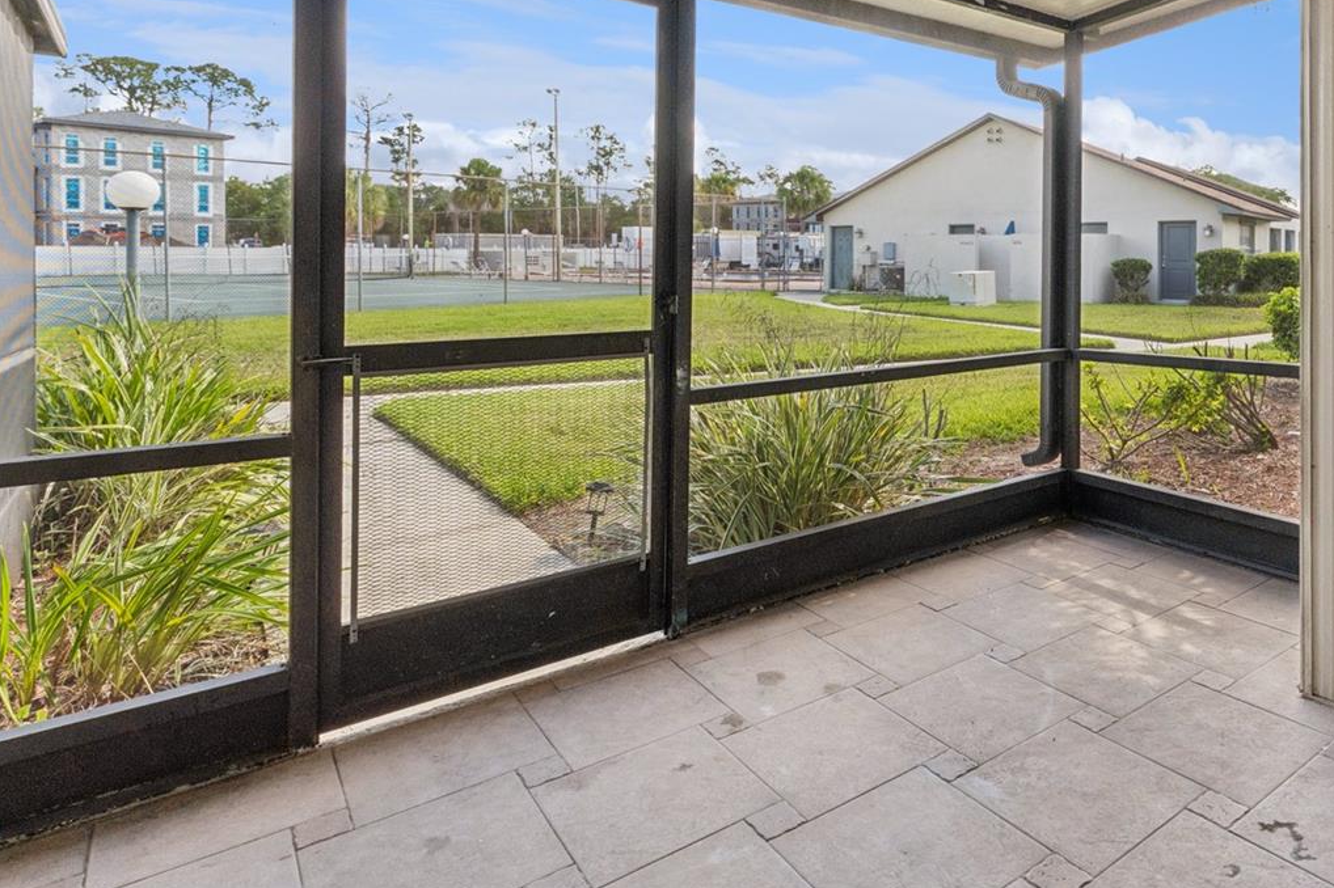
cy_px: 259
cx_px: 942
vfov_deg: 55.3
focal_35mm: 22
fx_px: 815
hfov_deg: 74.8
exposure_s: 1/250
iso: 800
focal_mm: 14
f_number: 11
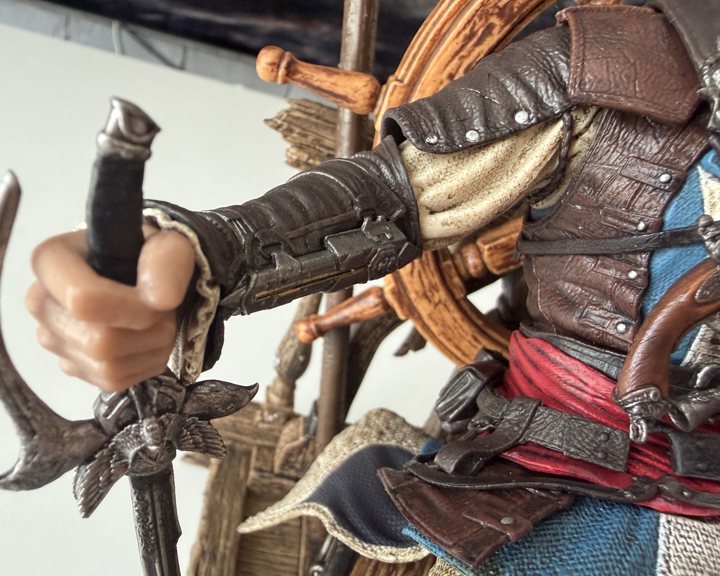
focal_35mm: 26
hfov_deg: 65.8
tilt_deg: -30.6
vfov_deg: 54.9
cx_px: 398
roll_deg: -18.5
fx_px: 554
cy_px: 294
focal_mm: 2.22
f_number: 2.2
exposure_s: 1/60
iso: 400
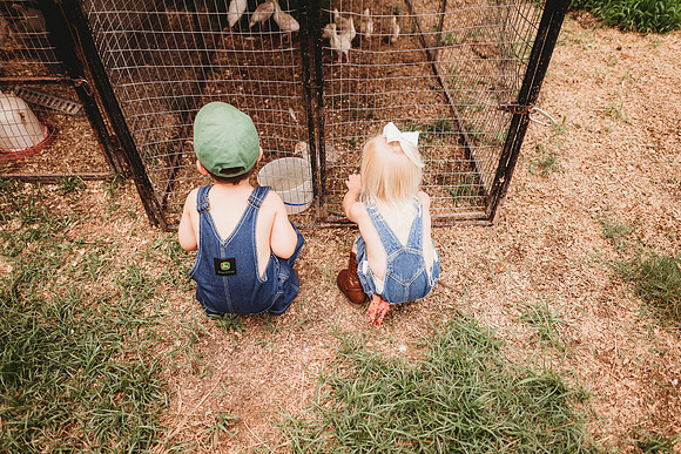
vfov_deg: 53.2
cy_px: 227
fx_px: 454
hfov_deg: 73.7
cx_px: 340
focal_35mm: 24
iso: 100
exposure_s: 1/640
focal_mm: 24
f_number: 2.2
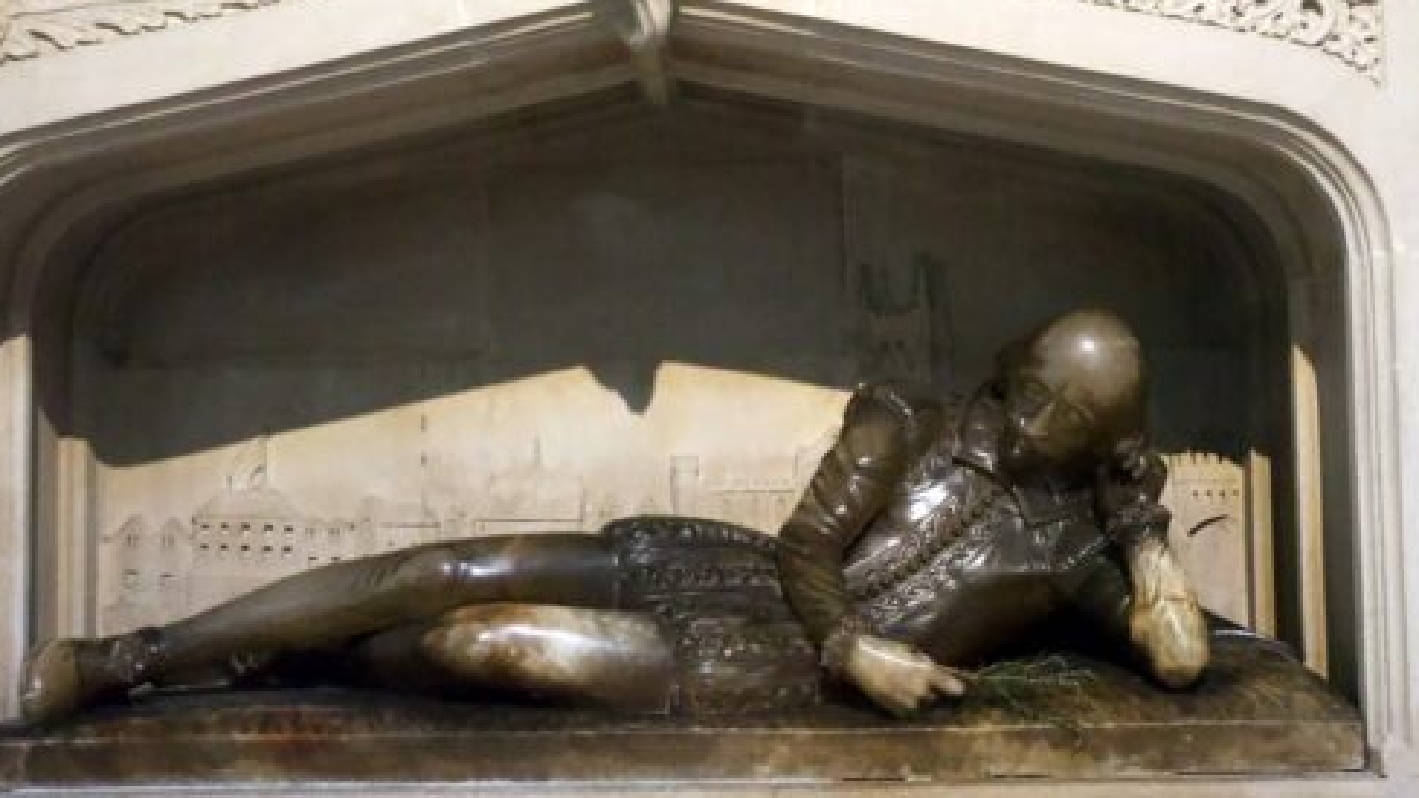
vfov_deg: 26.0
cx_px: 705
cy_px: 402
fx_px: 1731
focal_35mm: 46
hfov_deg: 44.6
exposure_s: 1/100
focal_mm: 29
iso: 22800
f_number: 7.1
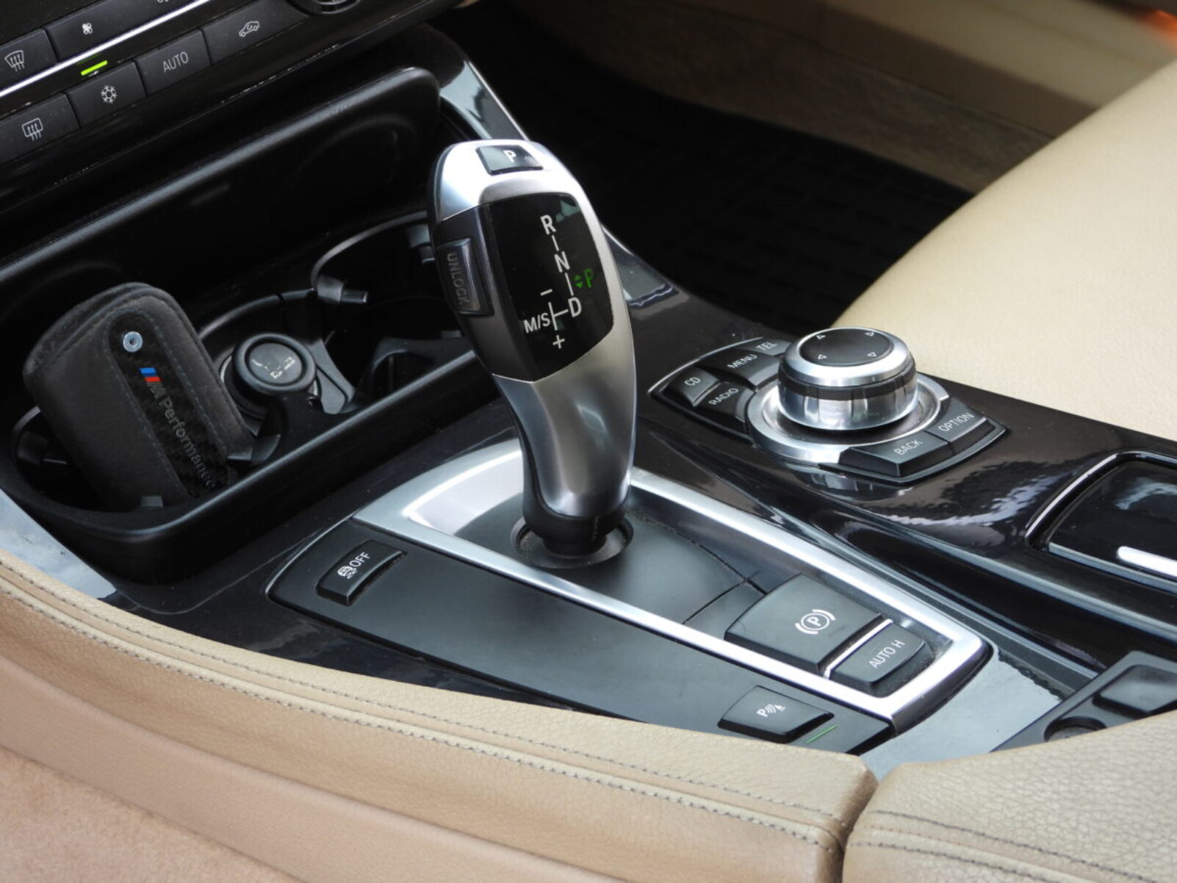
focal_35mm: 105
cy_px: 442
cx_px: 588
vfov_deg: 14.1
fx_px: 3571
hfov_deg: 18.7
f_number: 4
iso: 100
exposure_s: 1/60
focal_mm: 18.9
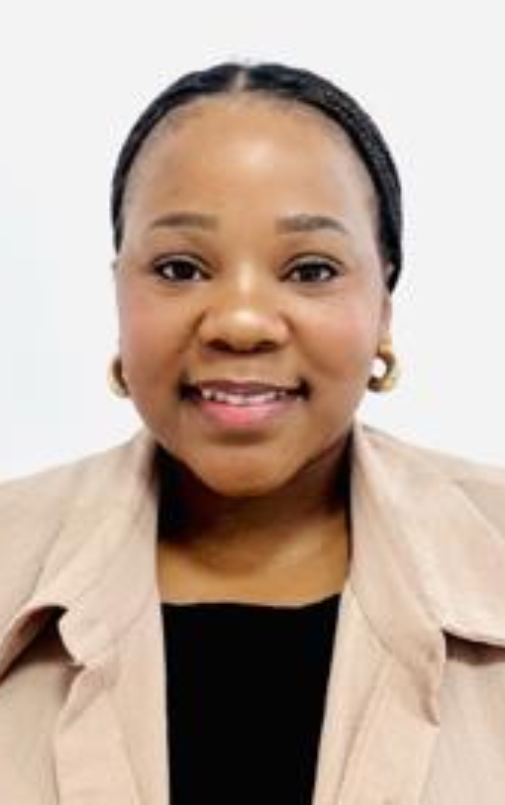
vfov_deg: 44.3
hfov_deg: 28.6
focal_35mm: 45
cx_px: 297
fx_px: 988
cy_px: 401
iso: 200
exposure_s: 1/50
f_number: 1.9
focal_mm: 2.69
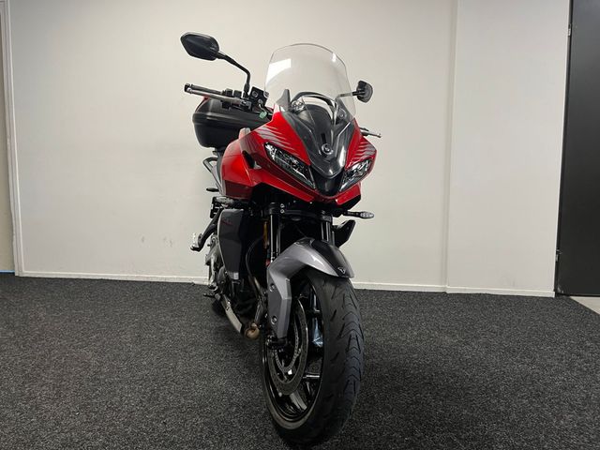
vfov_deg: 53.1
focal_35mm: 26
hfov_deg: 67.3
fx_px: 451
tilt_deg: -5.5
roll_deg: -0.3
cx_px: 300
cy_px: 225
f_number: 1.6
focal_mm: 5.1
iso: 80
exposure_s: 1/50
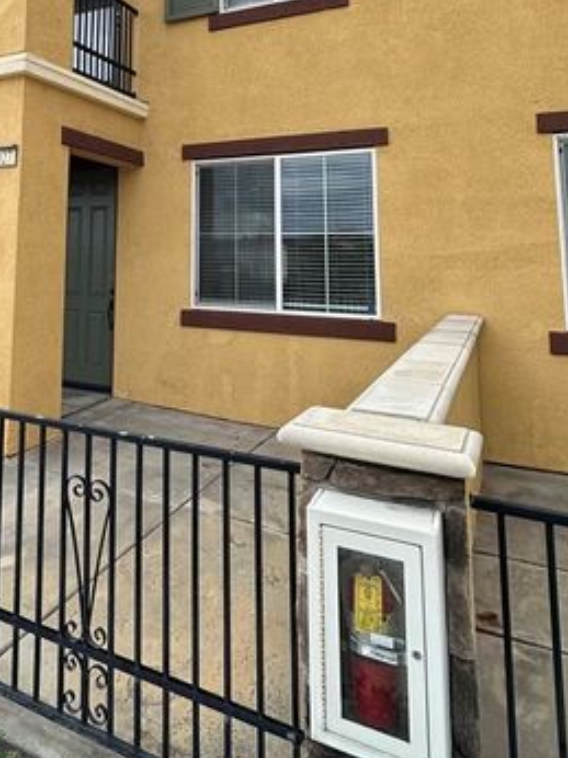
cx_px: 171
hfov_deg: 50.0
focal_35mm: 27
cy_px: 185
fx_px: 591
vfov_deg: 61.5
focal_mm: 2.22
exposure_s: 1/1033
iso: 40
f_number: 2.2
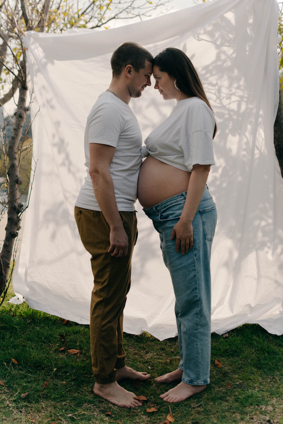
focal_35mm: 52
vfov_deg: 37.9
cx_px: 142
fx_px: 619
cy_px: 212
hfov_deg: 25.8
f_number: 2.5
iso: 100
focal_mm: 35
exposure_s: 1/800
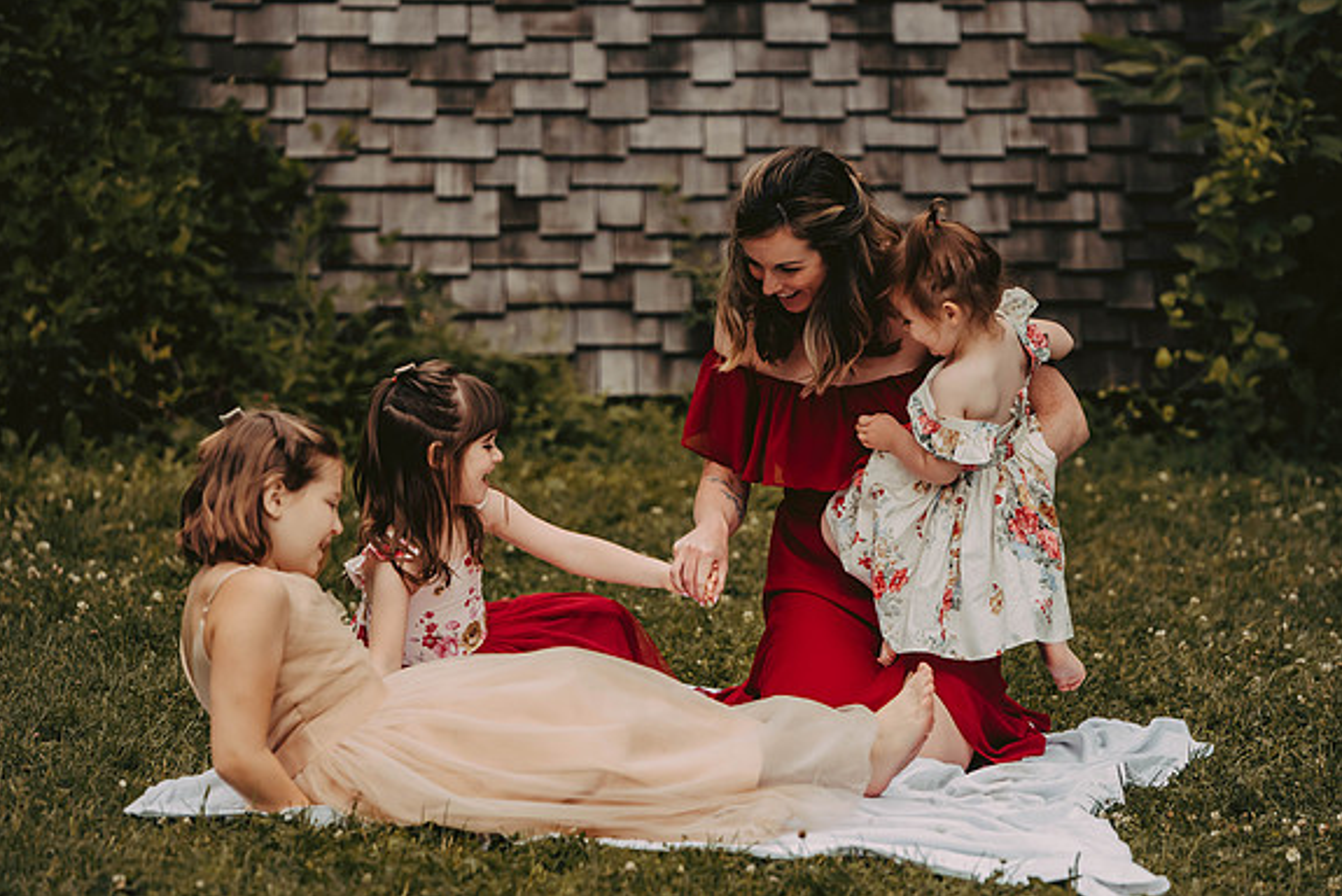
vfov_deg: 9.2
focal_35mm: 150
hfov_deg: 13.7
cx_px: 701
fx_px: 5594
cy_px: 483
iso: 640
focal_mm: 125
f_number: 2.8
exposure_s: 1/4000
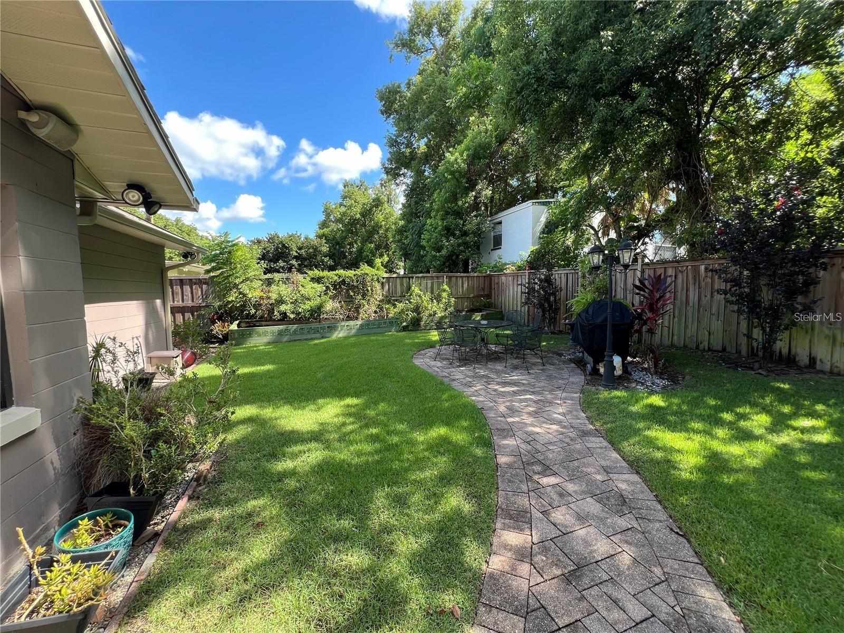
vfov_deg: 89.9
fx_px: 317
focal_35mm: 13
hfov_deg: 106.2
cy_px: 316
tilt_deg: -5.3
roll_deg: +0.7
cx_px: 422
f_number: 1.8
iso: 32
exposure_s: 1/187
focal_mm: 1.57
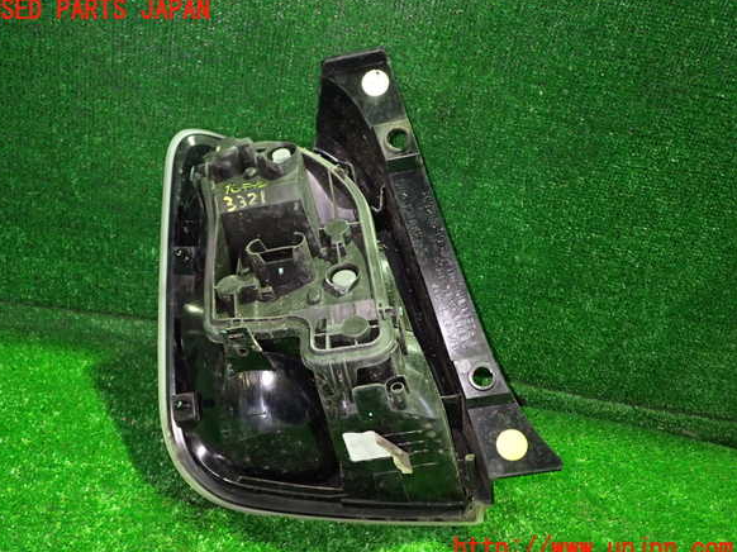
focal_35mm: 33
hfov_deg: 55.4
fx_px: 702
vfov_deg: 42.9
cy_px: 280
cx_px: 360
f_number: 2.4
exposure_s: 1/13
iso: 800
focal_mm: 5.79
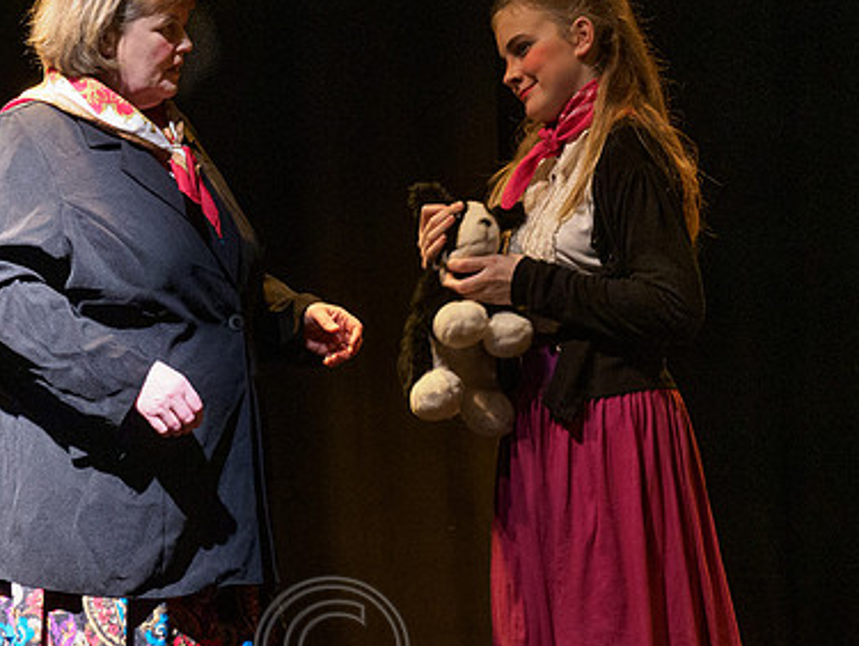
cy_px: 254
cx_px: 455
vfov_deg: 13.1
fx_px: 2807
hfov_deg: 17.4
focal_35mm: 113
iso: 1600
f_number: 2.8
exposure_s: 1/60
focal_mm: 30
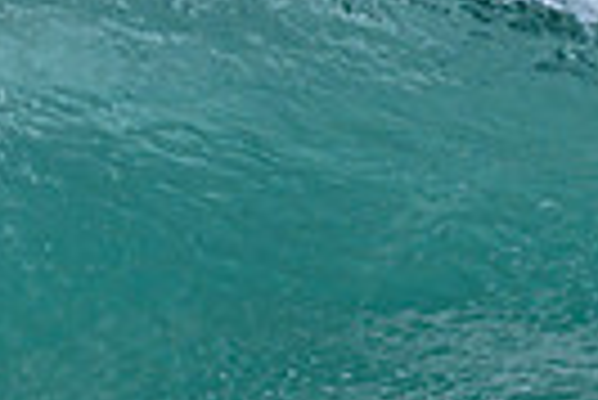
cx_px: -306
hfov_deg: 0.5
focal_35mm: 4299
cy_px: 512
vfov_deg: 0.3
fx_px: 71488
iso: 320
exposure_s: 1/2000
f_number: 6.3
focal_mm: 800
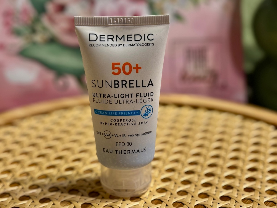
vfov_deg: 28.0
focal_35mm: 52
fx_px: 416
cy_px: 104
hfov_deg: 36.8
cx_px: 138
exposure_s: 1/33
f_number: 1.6
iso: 125
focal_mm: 5.96
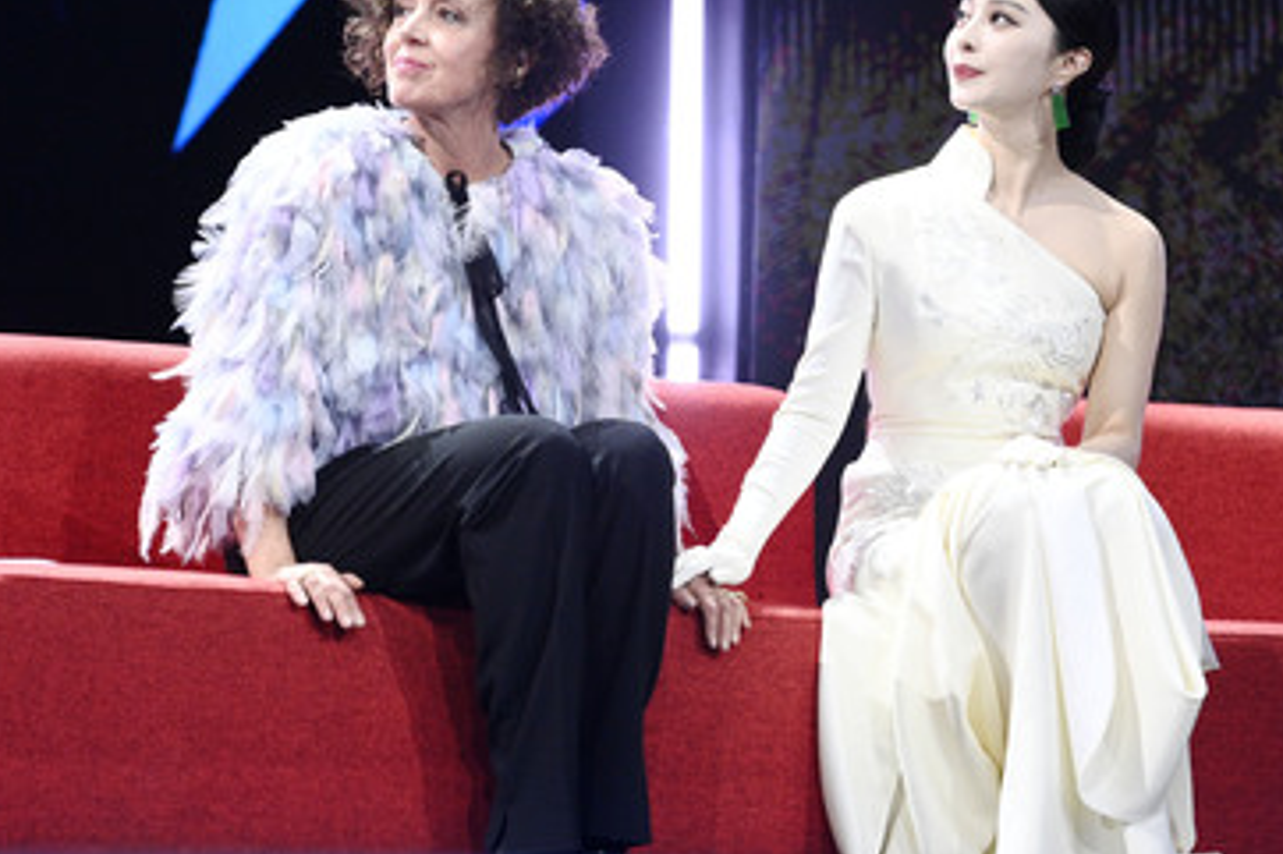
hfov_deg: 8.7
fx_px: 8442
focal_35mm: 237
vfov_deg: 5.8
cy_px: 372
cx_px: 721
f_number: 4.5
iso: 6400
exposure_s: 1/250
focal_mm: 190
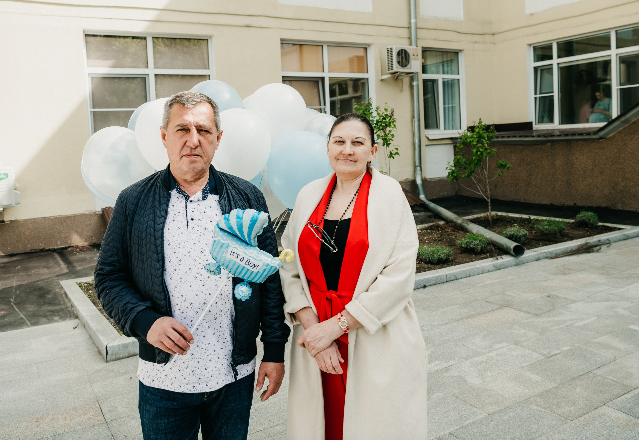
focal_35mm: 32
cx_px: 316
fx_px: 580
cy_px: 182
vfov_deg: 41.4
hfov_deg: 57.7
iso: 100
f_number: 5
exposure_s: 1/320
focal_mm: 27
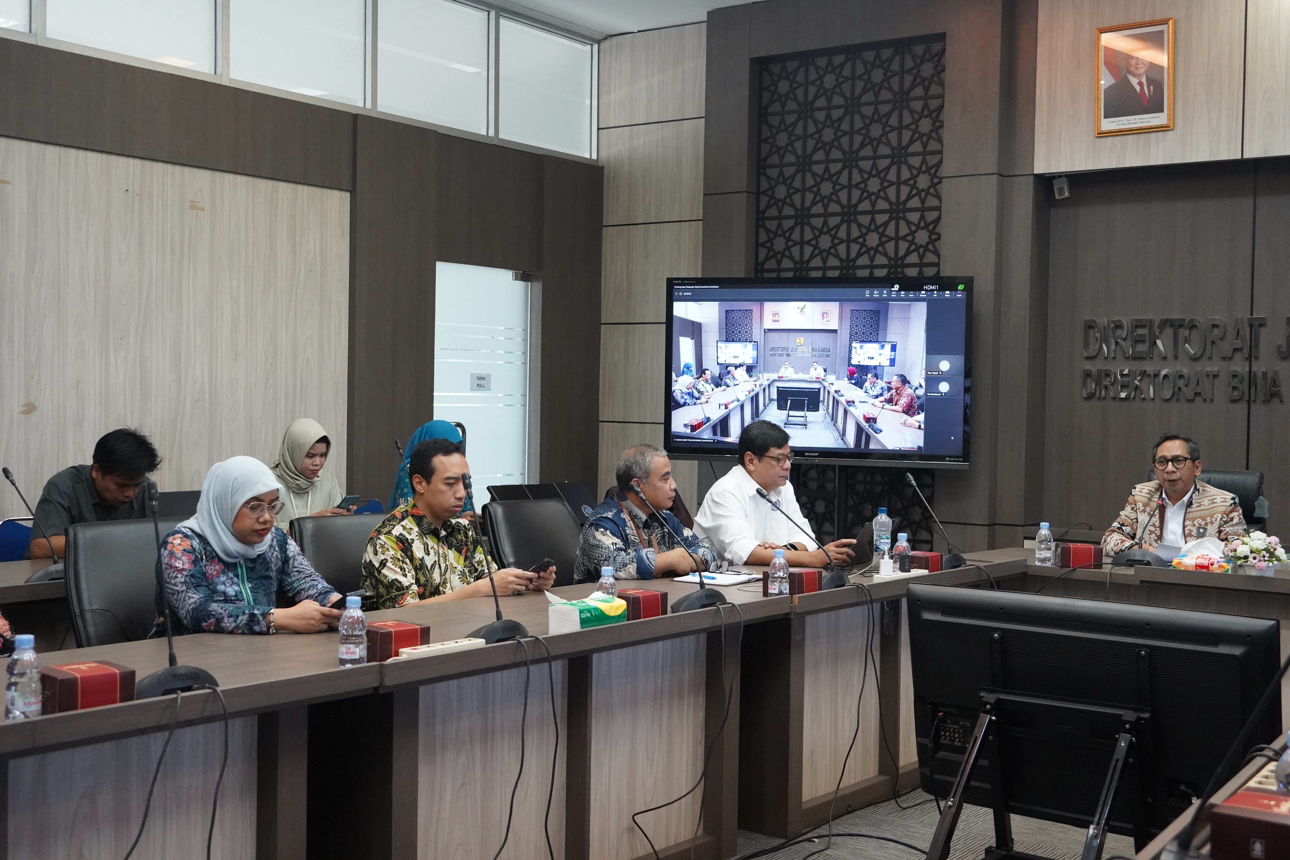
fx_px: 1505
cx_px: 645
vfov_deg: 31.9
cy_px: 430
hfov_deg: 46.4
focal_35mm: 42
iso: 10000
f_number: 5.6
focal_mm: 42
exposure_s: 1/250
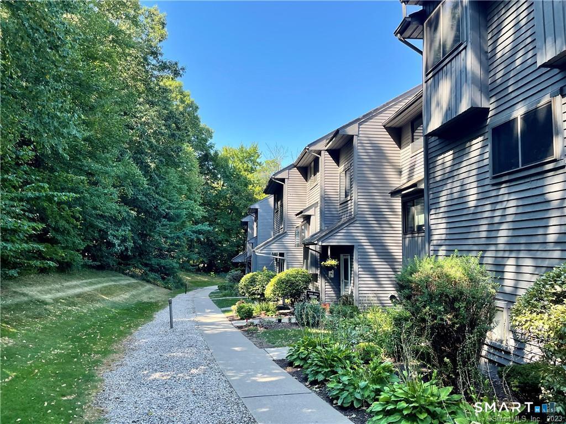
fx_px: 425
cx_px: 283
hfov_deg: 67.3
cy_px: 212
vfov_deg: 53.1
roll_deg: -0.7
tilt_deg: +4.3
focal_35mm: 26
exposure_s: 1/660
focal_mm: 5.1
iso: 32
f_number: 1.6
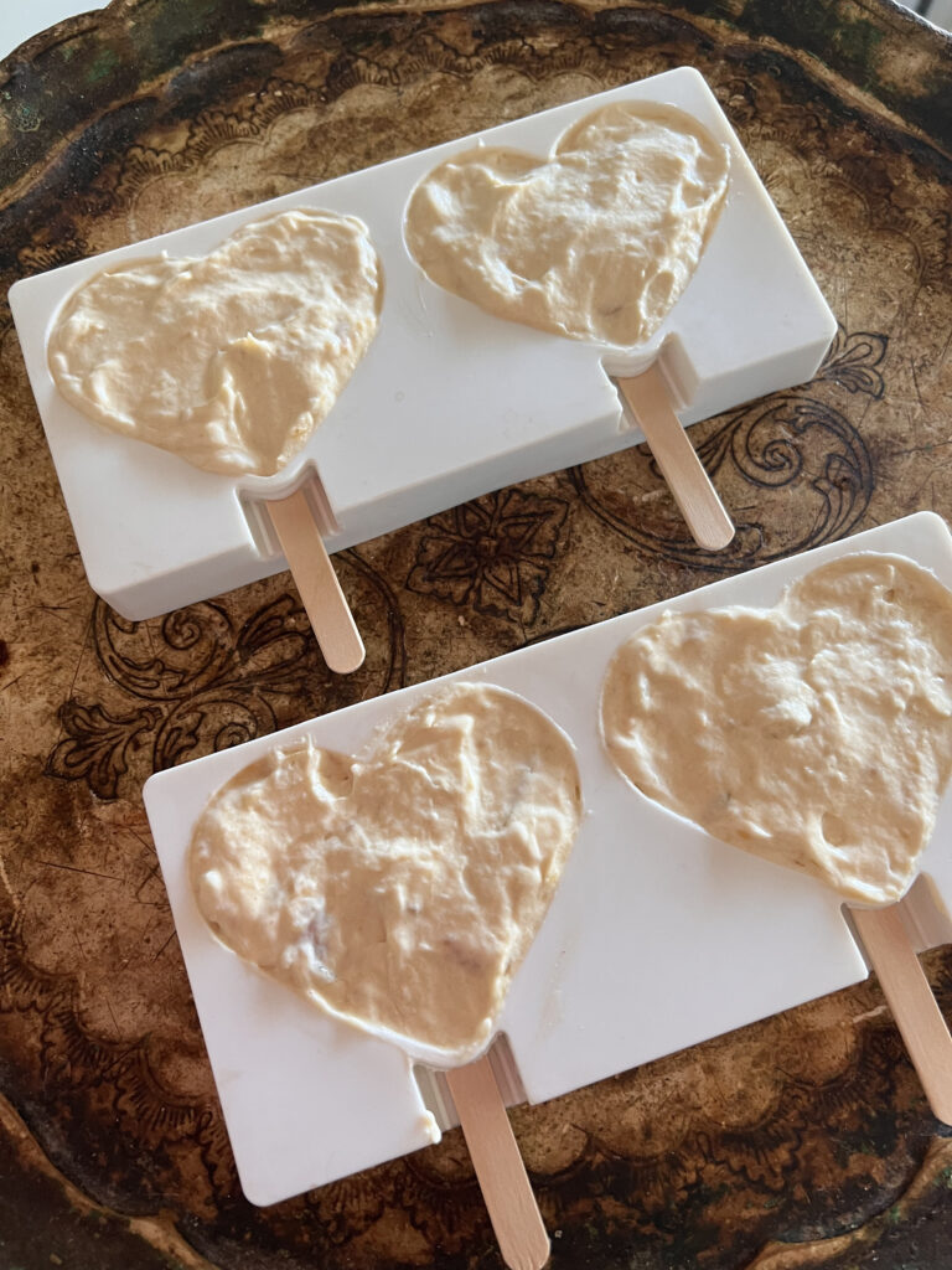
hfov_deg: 53.1
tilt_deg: -65.4
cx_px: 476
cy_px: 635
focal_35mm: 26
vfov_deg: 67.3
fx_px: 953
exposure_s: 1/60
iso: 160
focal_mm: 5.7
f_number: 1.5
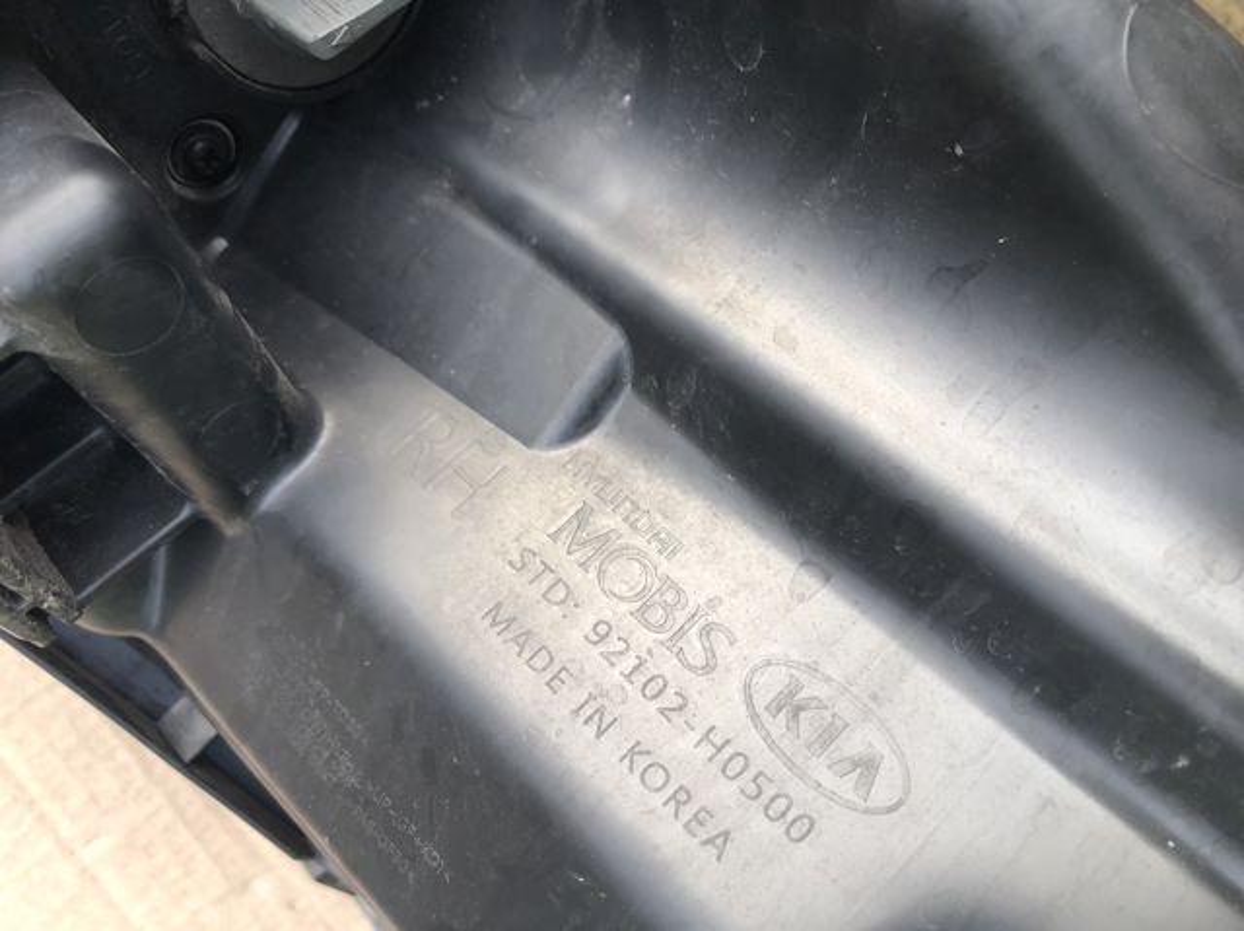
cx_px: 622
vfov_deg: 49.7
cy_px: 466
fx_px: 1005
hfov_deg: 63.5
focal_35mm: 28
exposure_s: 1/120
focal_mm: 3.99
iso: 32
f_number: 1.8
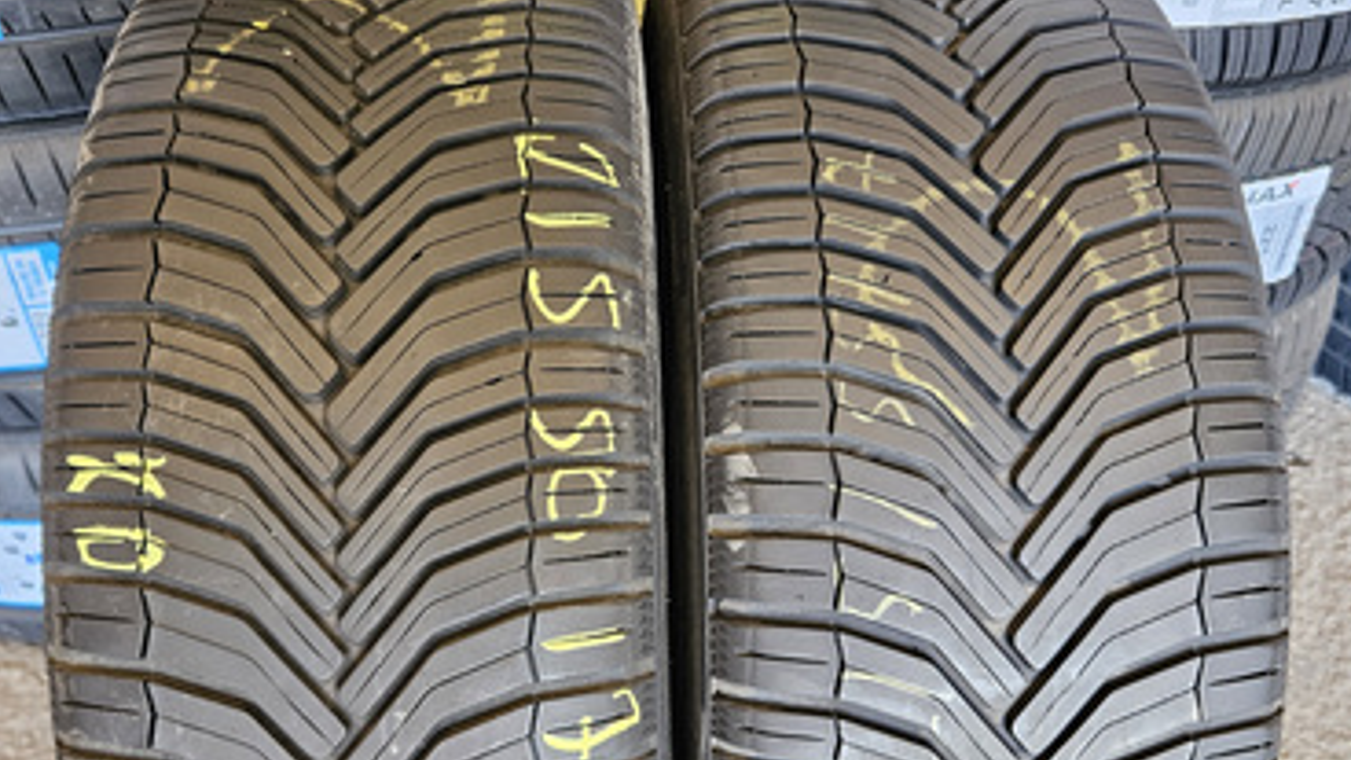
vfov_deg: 34.4
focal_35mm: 34
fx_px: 1218
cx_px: 685
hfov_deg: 58.0
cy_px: 488
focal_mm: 5.4
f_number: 1.8
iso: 640
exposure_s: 1/100
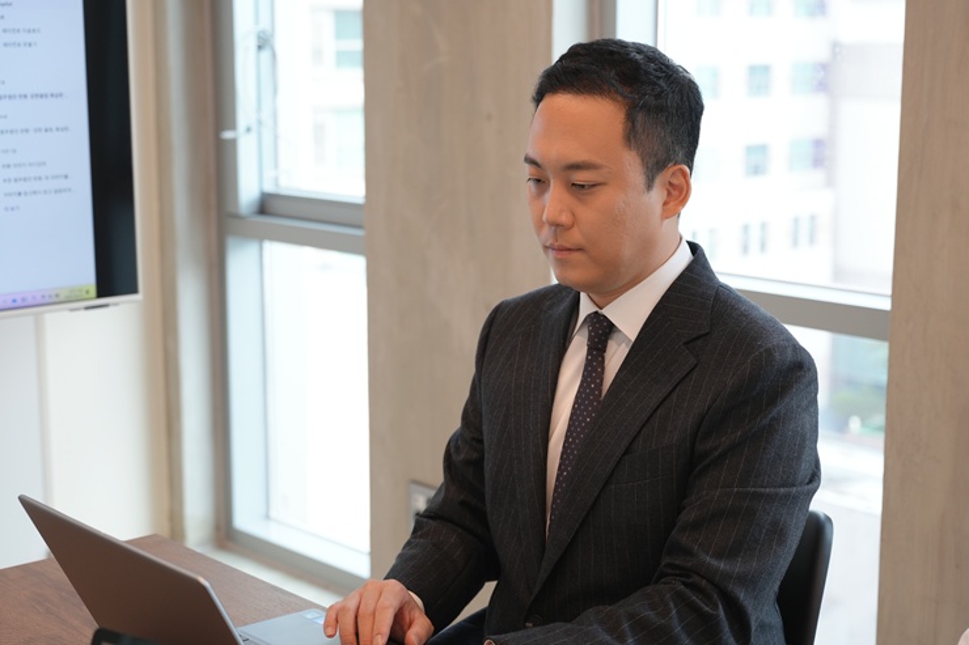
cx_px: 484
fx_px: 1615
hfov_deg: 33.4
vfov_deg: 22.6
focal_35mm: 60
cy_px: 322
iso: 500
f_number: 4
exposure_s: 1/160
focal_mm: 60
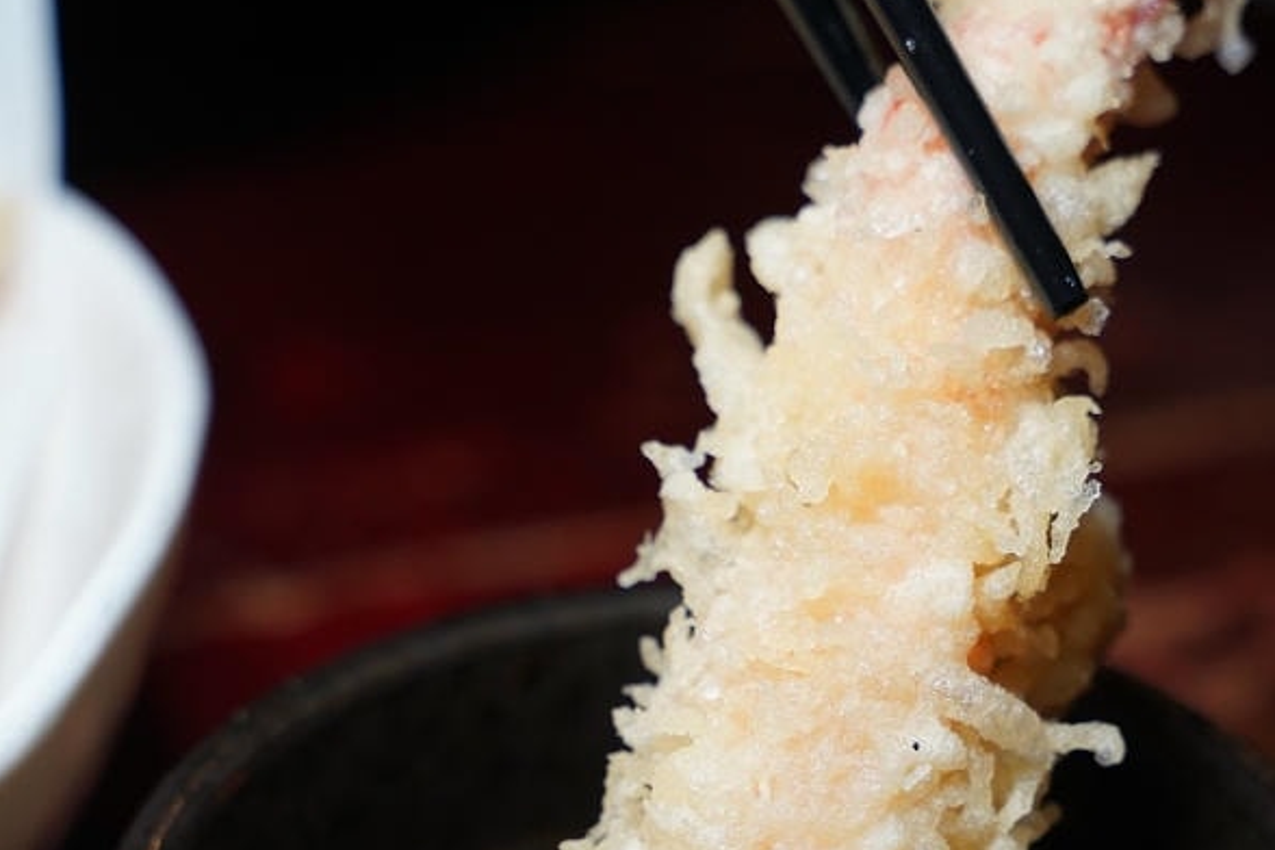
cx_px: 811
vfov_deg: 8.9
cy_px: 735
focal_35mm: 153
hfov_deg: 13.4
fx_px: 5418
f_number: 4
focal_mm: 75
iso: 400
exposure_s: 1/80
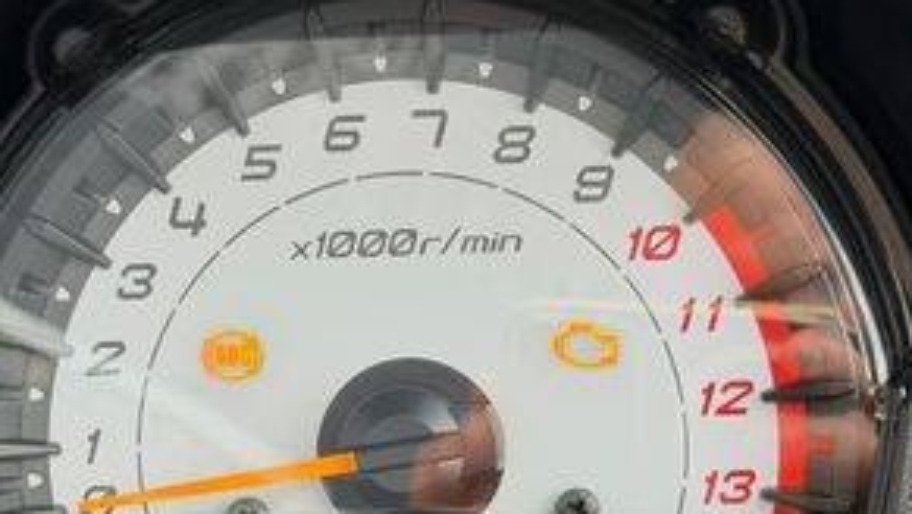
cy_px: 542
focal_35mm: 115
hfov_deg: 18.6
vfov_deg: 10.4
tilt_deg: -39.1
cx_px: 448
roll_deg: -8.5
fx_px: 2782
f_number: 1.78
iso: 64
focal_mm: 6.76
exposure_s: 1/164
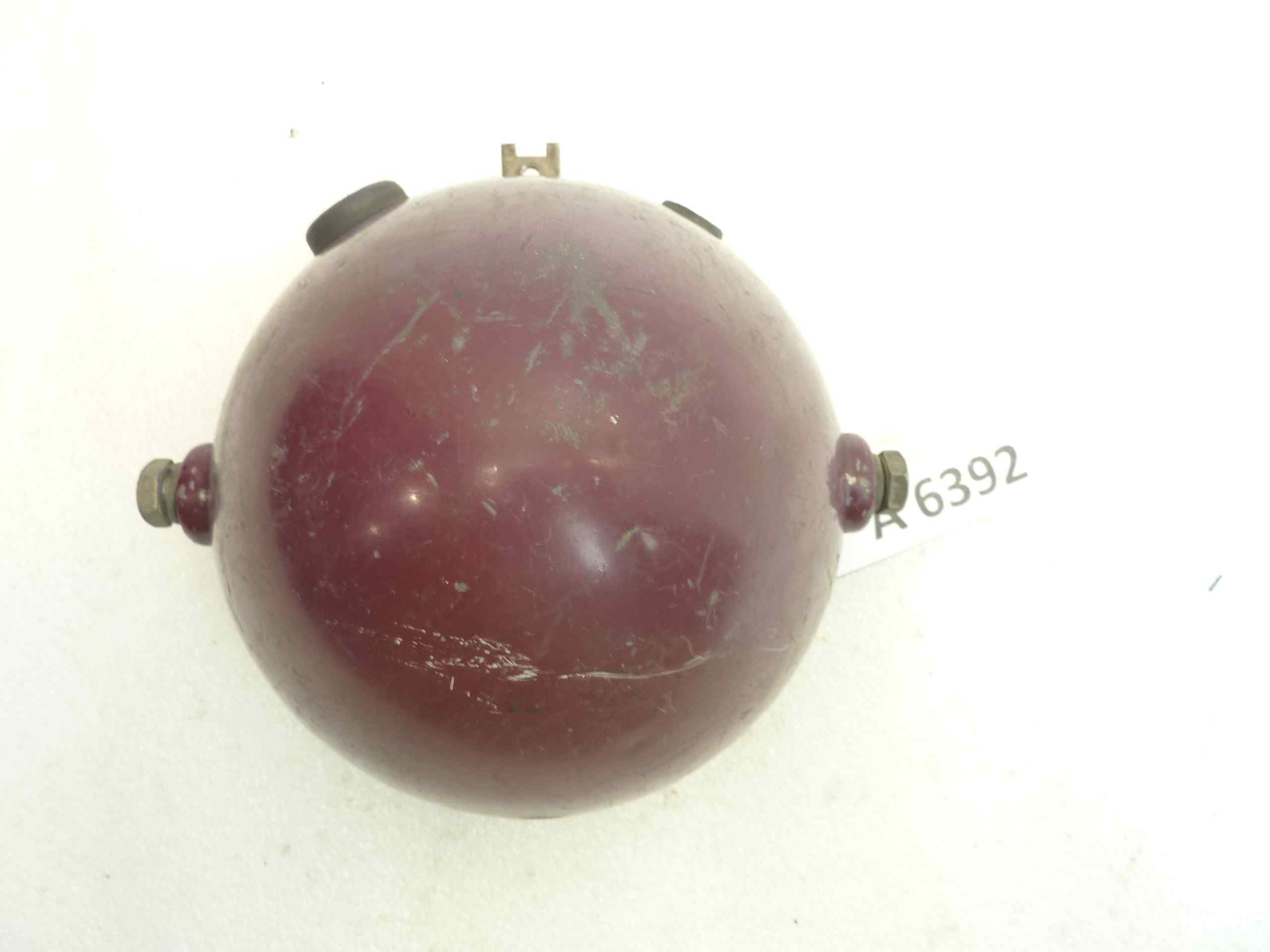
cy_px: 476
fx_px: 917
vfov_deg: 54.9
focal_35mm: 25
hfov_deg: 69.4
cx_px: 635
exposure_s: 1/8
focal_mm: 4.1
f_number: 3.3
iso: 125
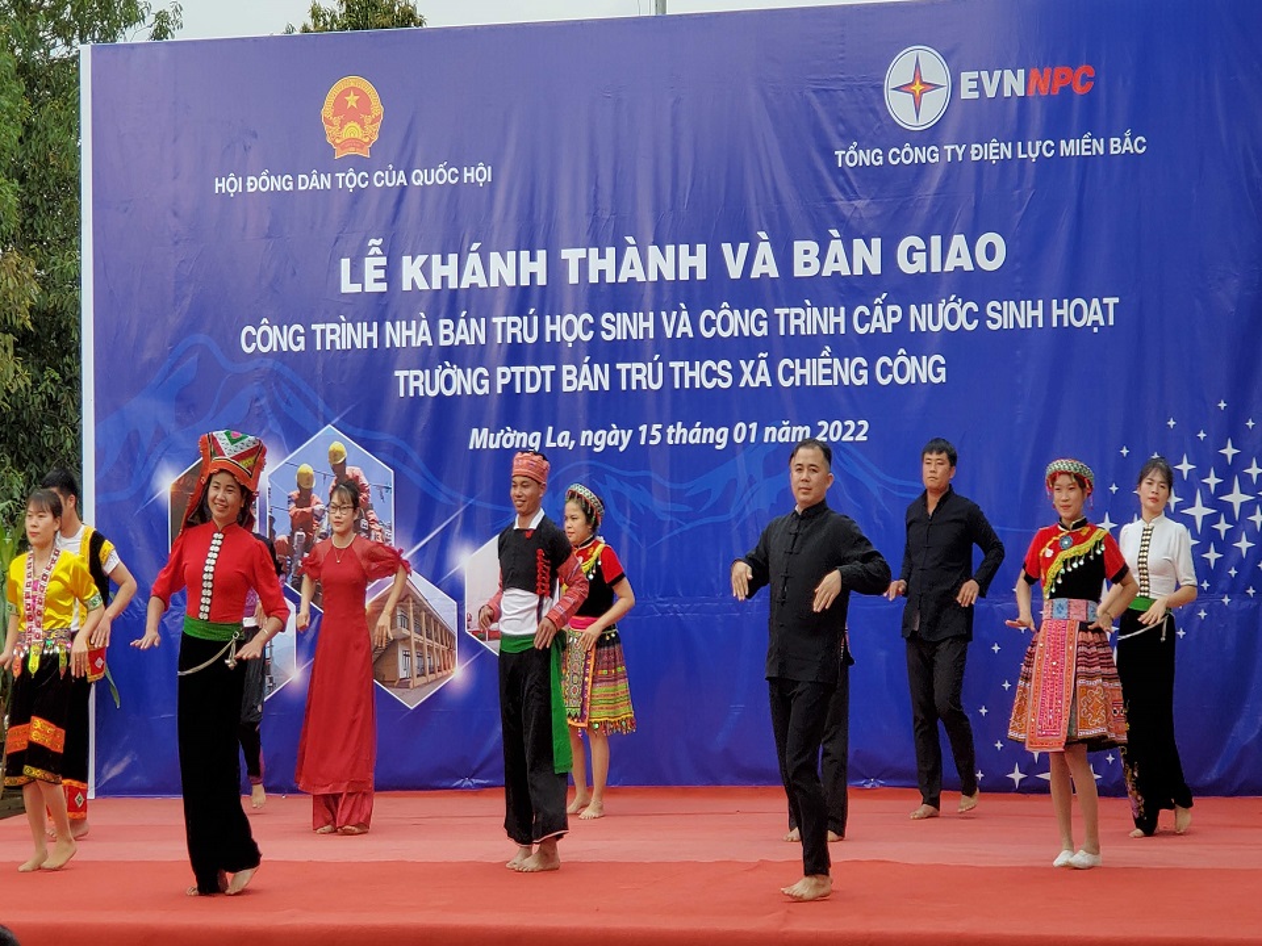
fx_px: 1896
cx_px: 631
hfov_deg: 36.8
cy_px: 473
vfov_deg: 28.0
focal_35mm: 52
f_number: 2.4
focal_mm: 6
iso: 50
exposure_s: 1/148
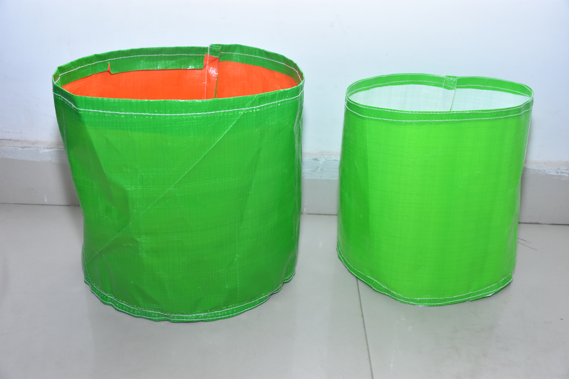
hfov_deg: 49.6
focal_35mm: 39
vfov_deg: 34.2
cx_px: 284
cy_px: 190
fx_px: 616
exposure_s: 1/125
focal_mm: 26
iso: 800
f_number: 5.6
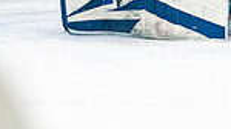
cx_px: 79
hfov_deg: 3.0
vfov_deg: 1.7
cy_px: 5
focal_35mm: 714
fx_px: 4369
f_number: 2.8
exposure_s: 1/1250
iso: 3200
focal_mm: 100
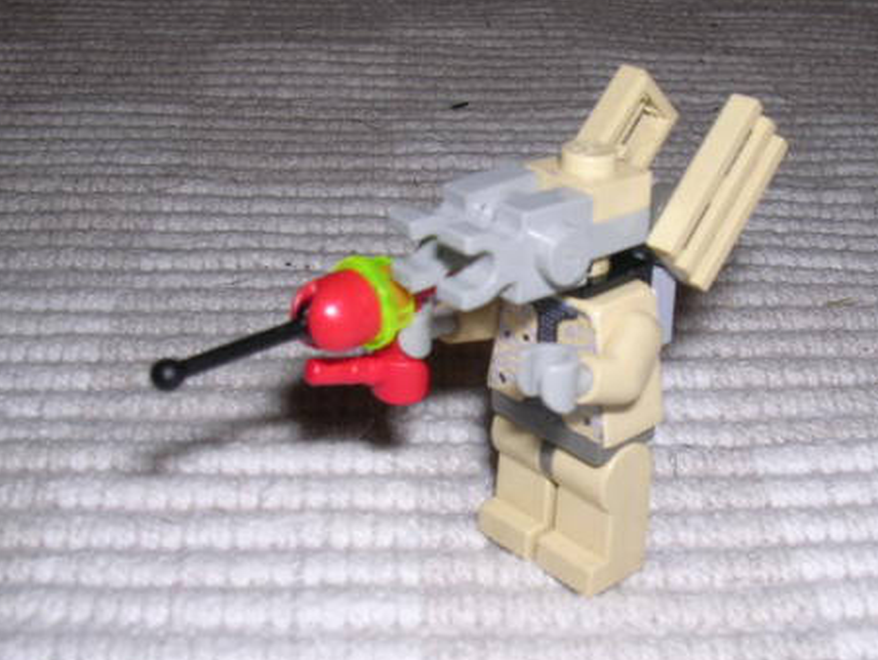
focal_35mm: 54
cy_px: 359
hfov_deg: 35.3
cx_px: 562
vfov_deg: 27.0
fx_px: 1370
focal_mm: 5.8
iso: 100
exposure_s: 1/60.1
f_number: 5.6
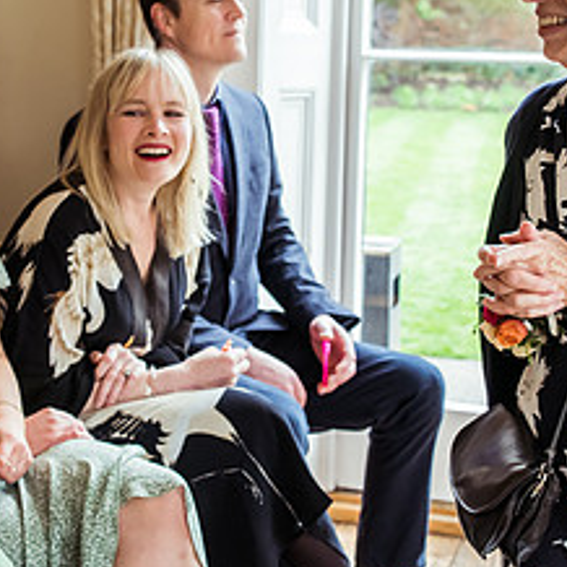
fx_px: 1464
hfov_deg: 21.9
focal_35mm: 79
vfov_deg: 21.8
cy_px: 189
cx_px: 216
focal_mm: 35
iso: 1250
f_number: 4.5
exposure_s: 1/500
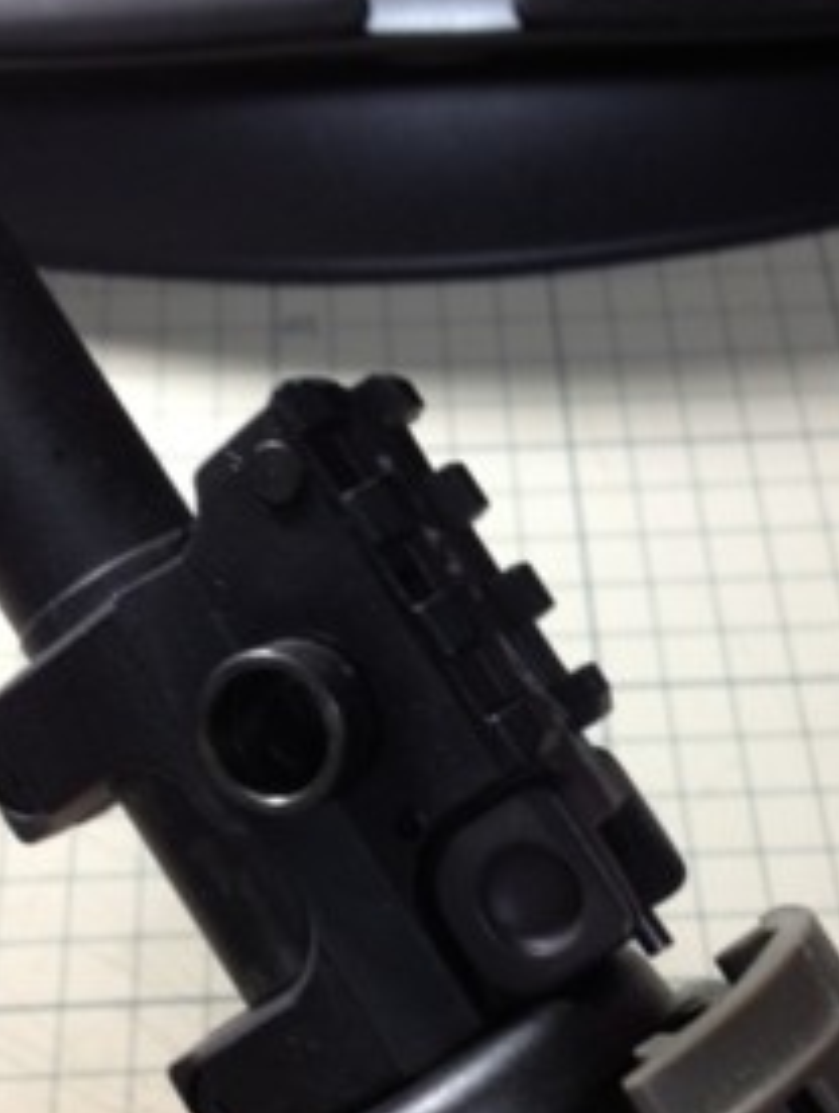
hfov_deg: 25.7
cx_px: 407
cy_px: 718
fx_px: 1836
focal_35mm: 57
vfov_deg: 33.5
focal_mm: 4.28
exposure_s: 1/20
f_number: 2.4
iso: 125
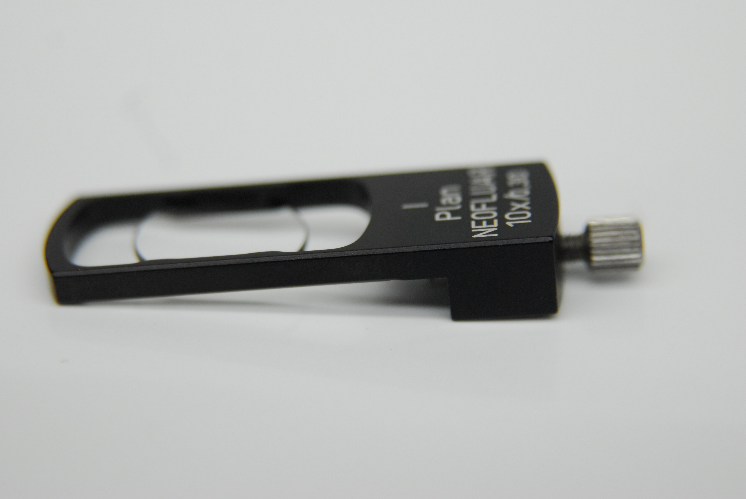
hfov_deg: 16.1
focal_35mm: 128
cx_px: 373
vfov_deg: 10.8
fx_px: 2645
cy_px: 250
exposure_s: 1/160
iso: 800
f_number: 4
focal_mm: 85
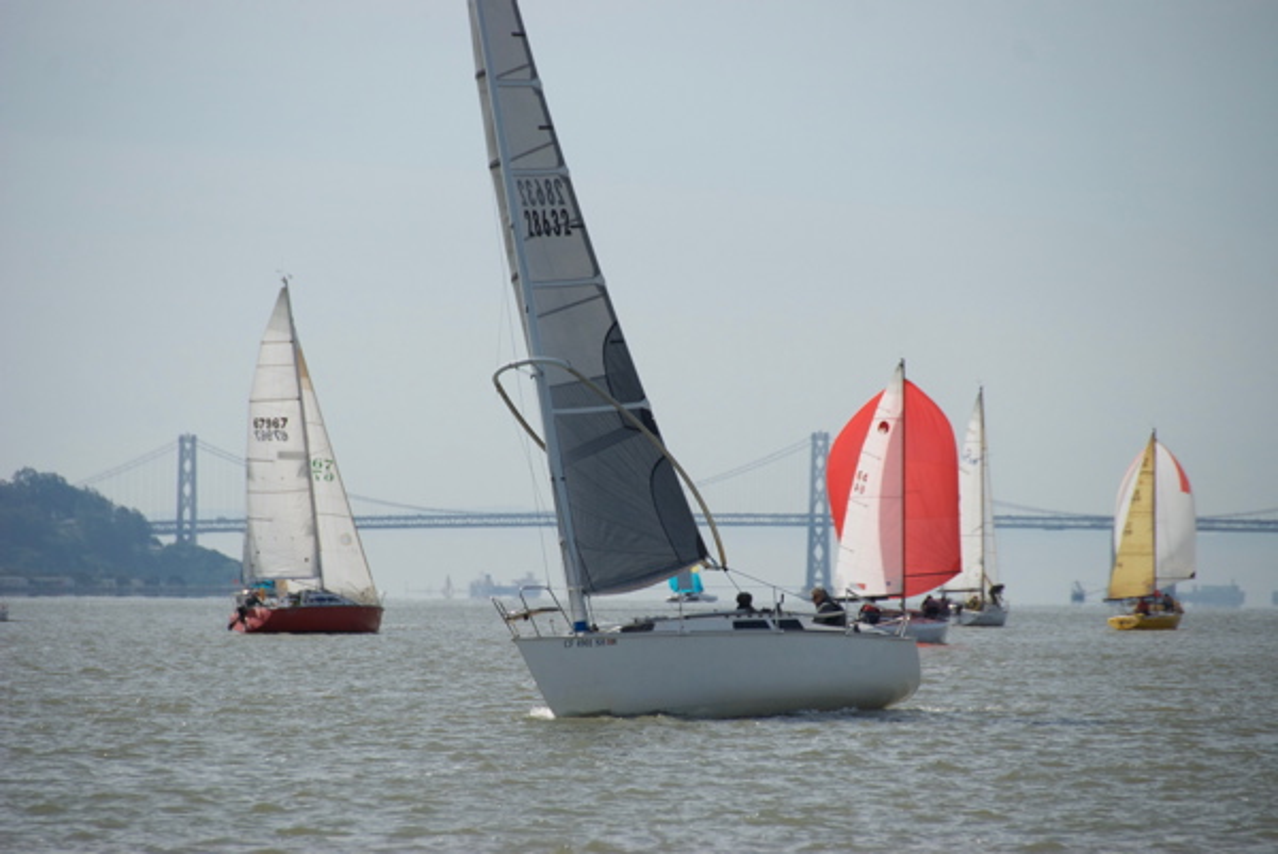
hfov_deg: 6.9
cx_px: 639
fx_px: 10657
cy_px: 427
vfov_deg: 4.6
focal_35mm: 300
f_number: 5.6
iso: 400
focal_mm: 200
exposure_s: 1/2500
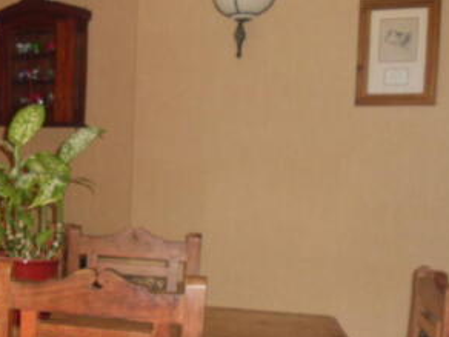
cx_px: 33
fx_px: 804
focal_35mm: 62
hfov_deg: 29.7
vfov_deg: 23.4
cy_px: 261
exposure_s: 1/45
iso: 200
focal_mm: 5.6
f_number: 3.3
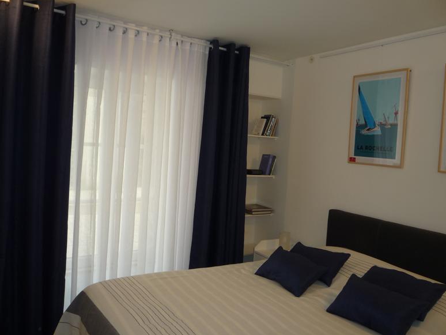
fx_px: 400
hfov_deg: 58.3
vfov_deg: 45.5
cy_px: 163
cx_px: 217
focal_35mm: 31
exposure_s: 1/30
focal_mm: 5.2
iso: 100
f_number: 3.3
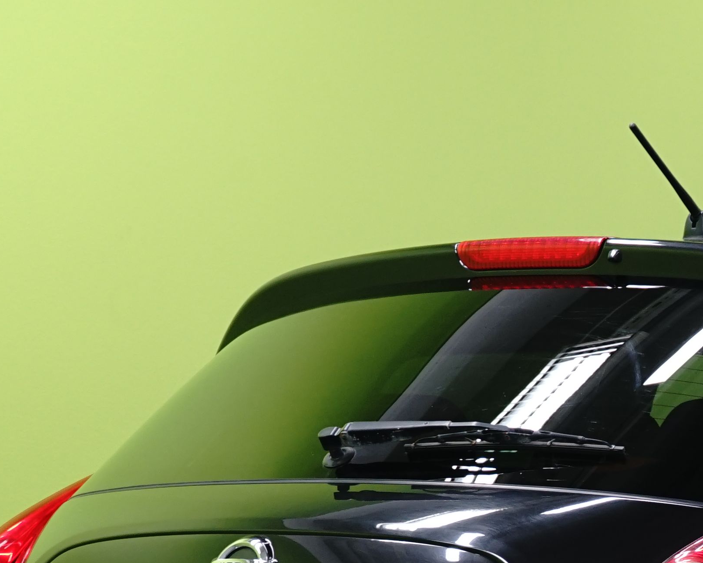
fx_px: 5077
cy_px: 704
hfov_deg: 7.8
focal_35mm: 244
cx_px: 919
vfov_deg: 6.3
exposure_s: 1/6
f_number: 8
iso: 500
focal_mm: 70
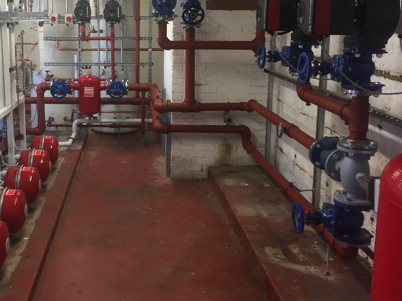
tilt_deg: -9.3
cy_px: 102
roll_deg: -0.9
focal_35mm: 42
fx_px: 488
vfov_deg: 34.0
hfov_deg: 44.1
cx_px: 131
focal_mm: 4.15
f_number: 2.2
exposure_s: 1/33
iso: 64
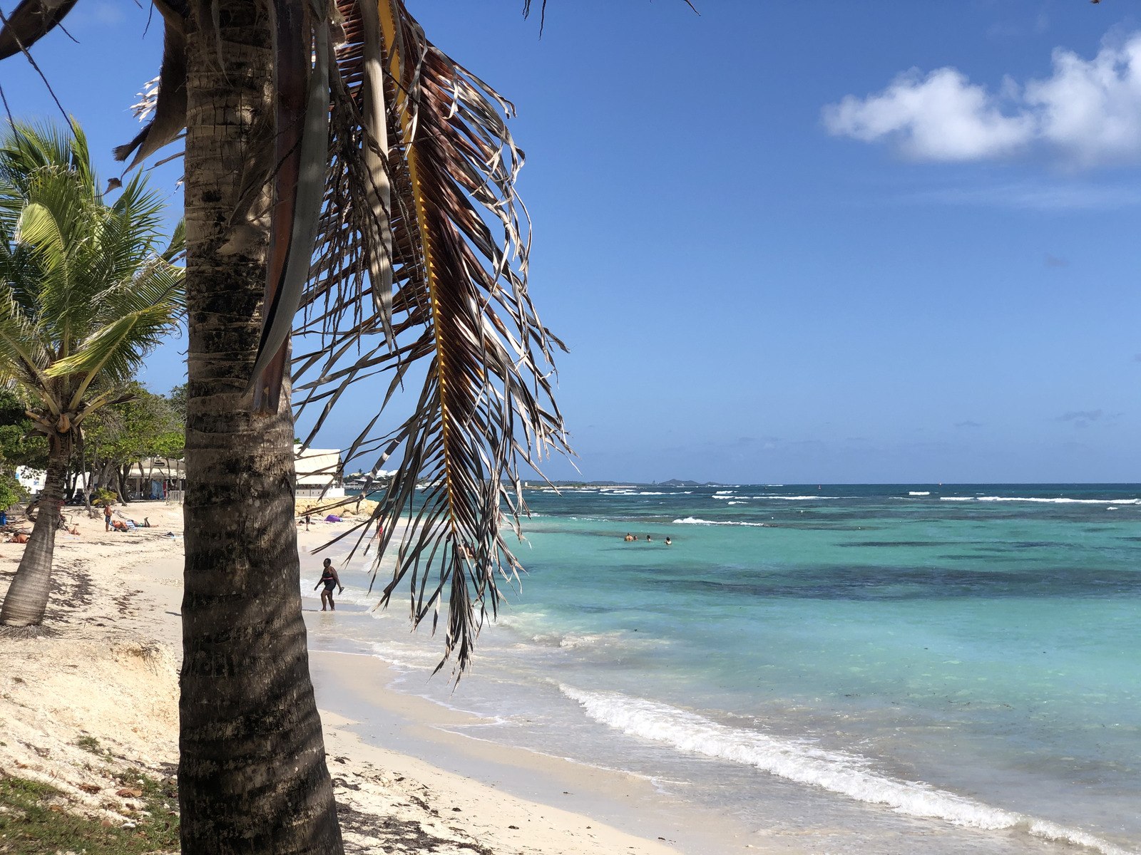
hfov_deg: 36.8
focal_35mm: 52
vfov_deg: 28.0
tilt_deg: +2.1
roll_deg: +0.8
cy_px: 428
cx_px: 570
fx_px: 1714
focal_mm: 6
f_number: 2.4
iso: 16
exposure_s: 1/1548
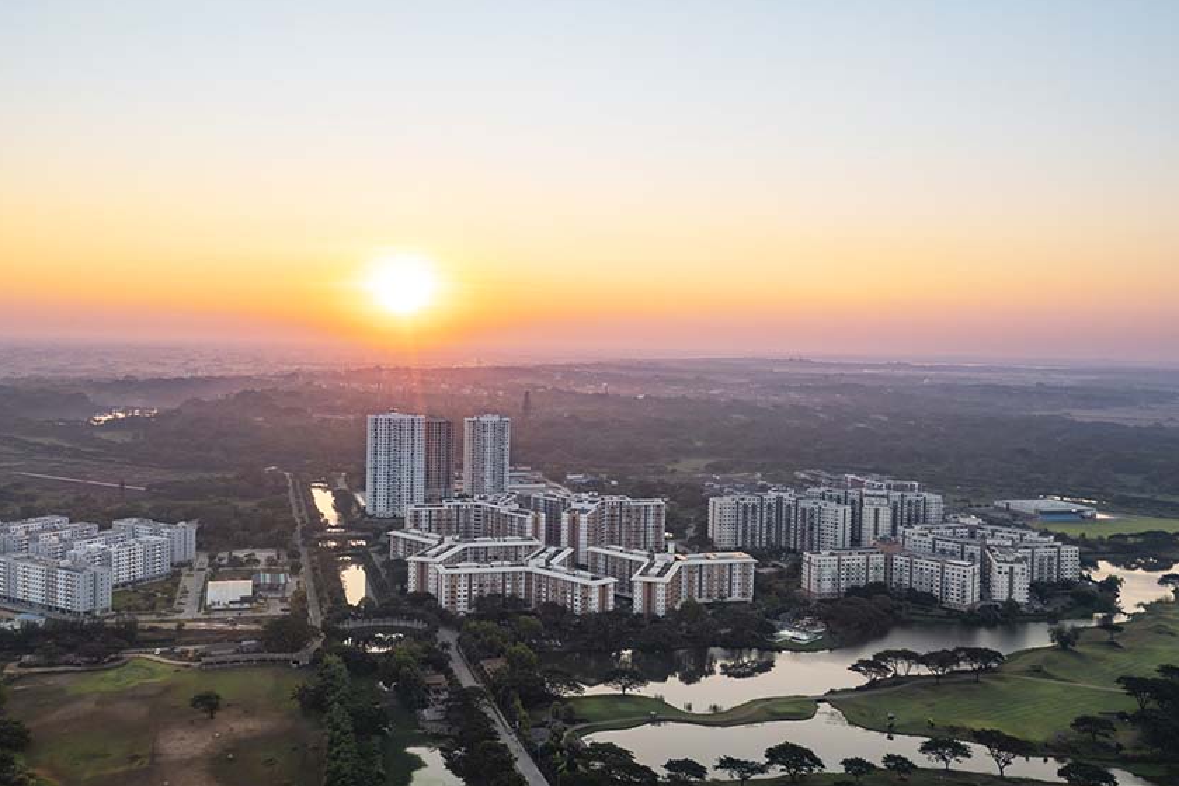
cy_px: 372
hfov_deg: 58.7
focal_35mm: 32
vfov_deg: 41.1
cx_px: 553
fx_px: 1048
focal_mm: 10.26
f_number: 7.1
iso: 100
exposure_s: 1/120
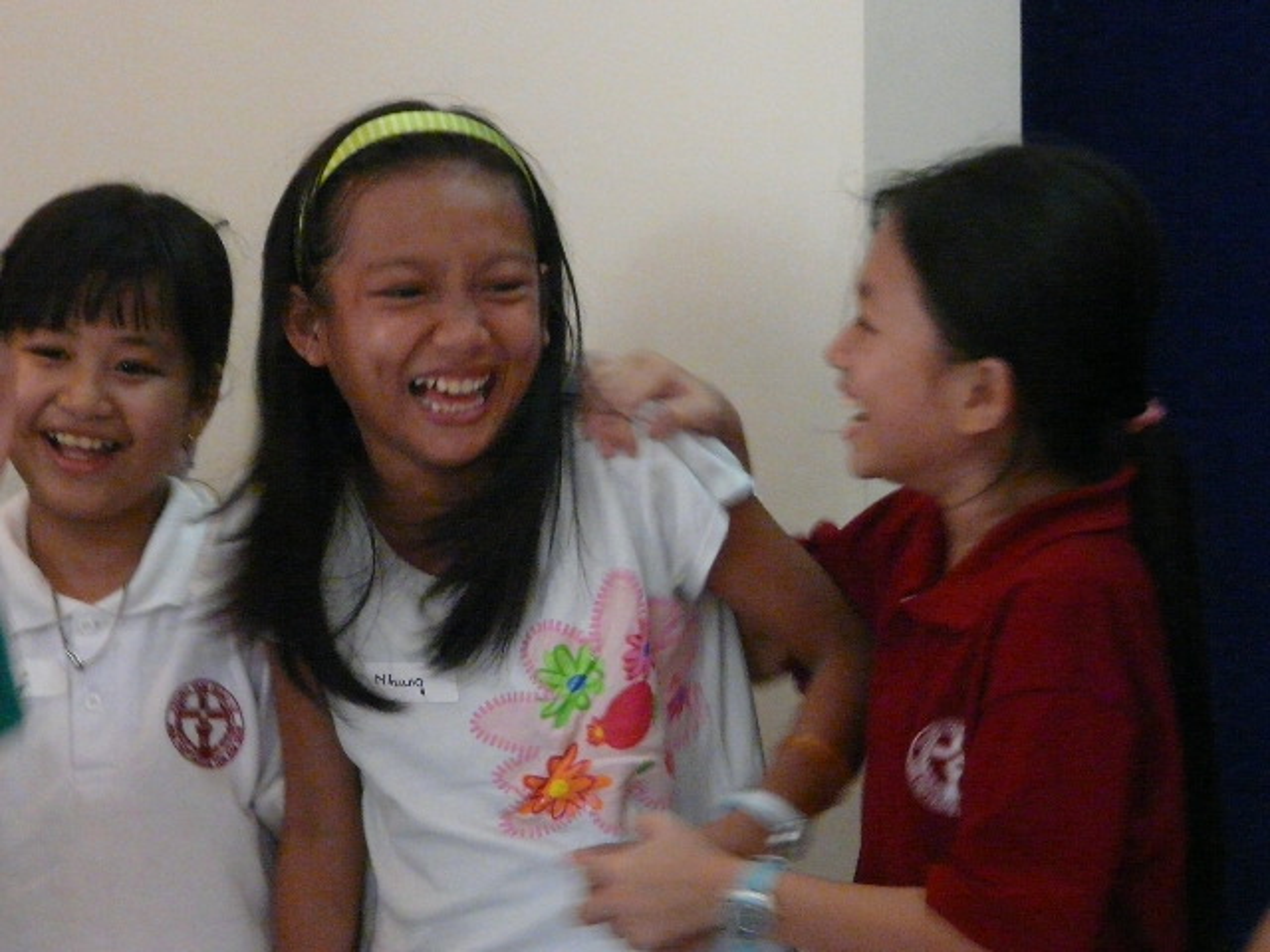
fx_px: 6861
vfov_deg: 7.9
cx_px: 635
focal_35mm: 187
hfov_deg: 10.6
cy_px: 476
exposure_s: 1/30
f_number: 3.6
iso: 800
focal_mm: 24.2
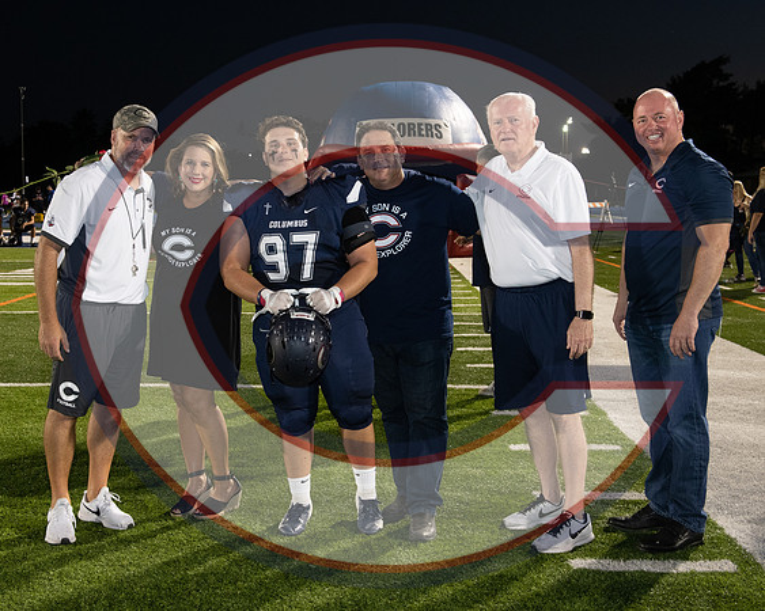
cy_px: 306
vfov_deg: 33.0
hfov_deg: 40.6
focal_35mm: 46
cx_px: 357
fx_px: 1034
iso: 1800
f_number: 7.1
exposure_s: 1/60
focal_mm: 38
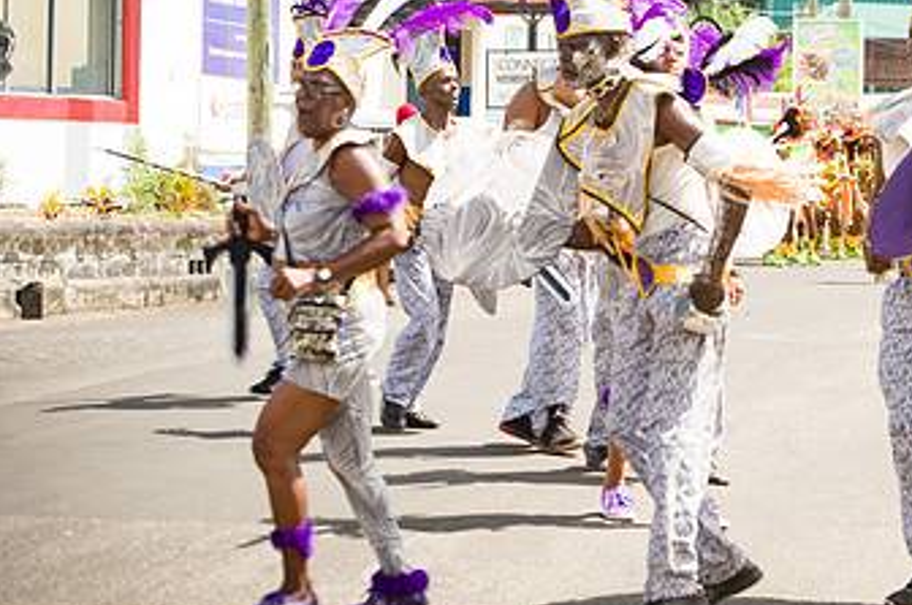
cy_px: 214
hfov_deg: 16.9
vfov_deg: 11.3
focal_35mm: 121
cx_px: 692
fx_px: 3061
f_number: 6.3
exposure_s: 1/160
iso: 100
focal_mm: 70
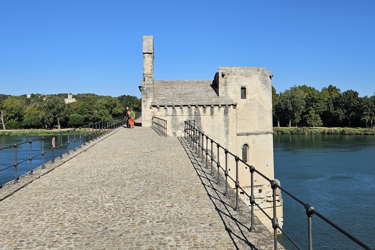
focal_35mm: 38
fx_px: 396
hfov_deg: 50.7
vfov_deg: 35.0
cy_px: 104
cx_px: 175
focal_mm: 5.4
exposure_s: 1/3778
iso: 25
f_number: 1.8
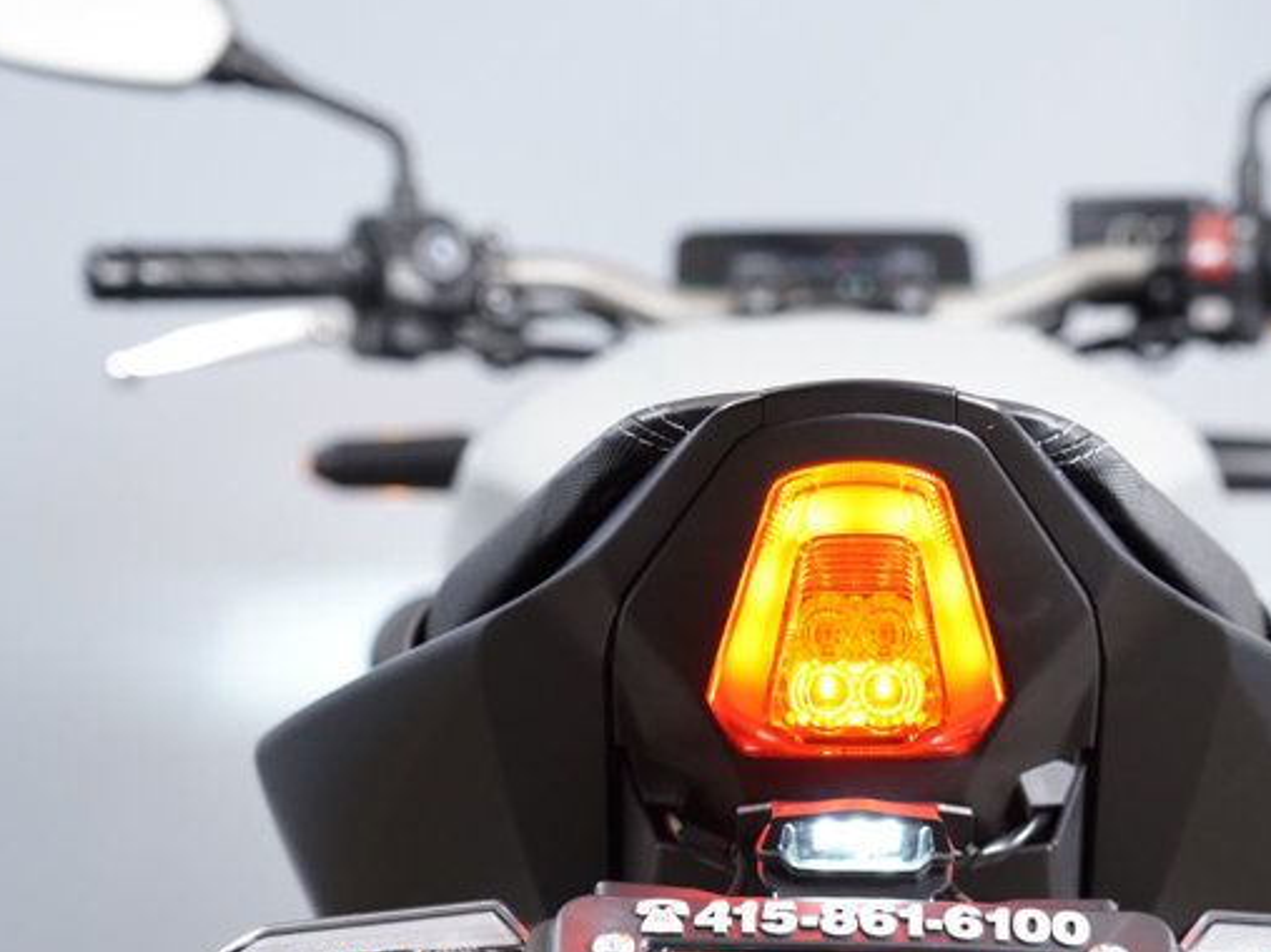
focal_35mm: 136
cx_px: 900
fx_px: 4992
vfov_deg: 10.9
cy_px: 595
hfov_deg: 14.5
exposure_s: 1/100
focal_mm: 70
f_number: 4
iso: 1600
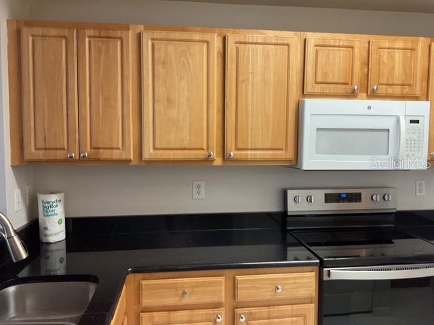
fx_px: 364
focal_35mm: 29
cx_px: 217
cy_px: 162
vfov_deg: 48.2
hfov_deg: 61.7
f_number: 1.8
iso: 160
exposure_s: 1/60
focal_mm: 3
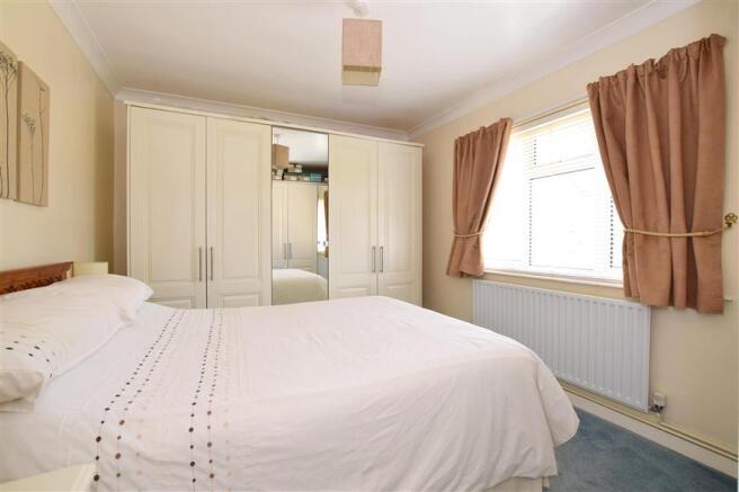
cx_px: 370
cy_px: 246
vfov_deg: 77.3
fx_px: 308
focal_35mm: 15
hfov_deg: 100.4
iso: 400
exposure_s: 1/40
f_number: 6.3
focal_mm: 10
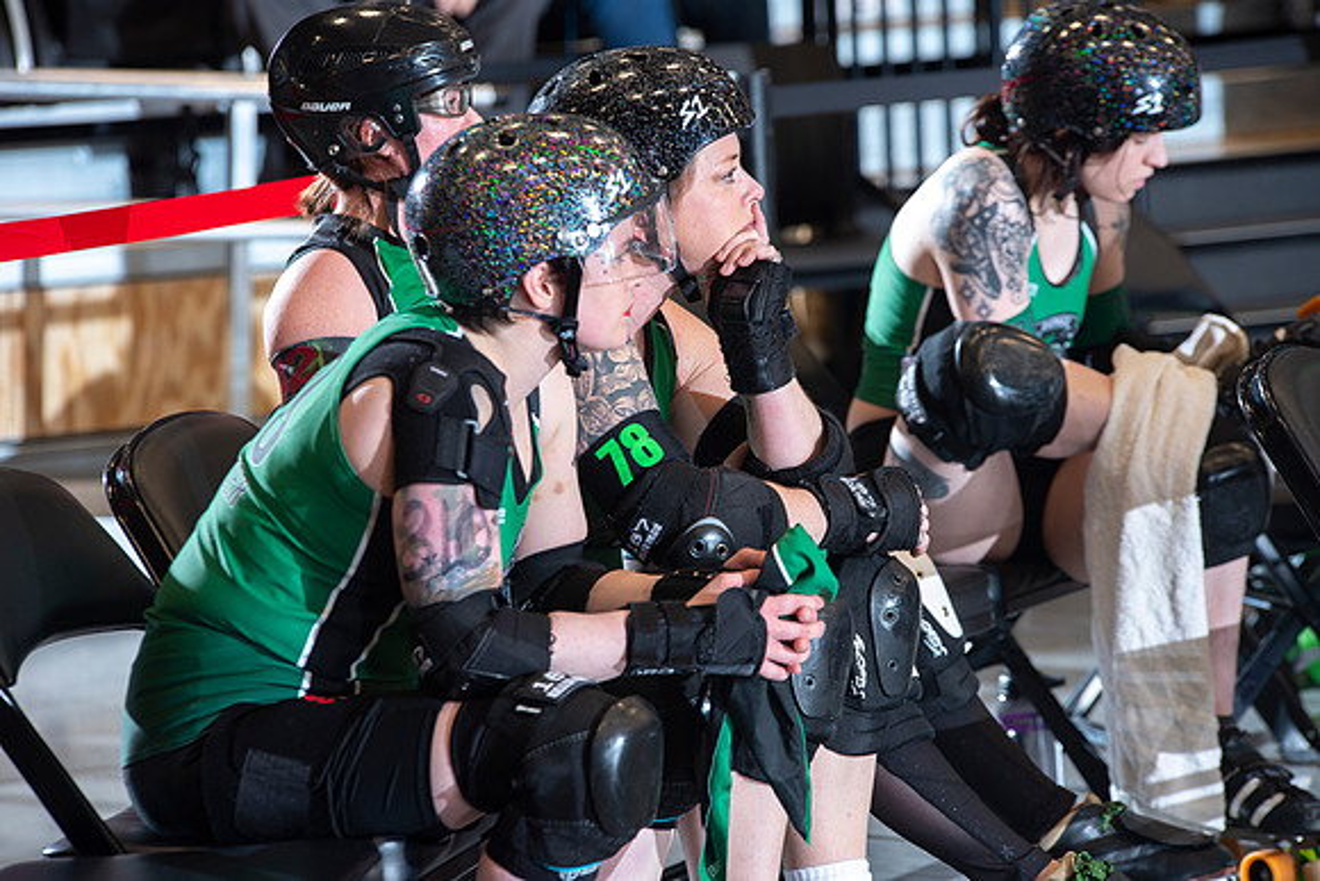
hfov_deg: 10.3
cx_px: 660
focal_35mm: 200
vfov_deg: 6.9
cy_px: 440
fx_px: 7335
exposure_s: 1/160
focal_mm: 200
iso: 640
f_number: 5.6
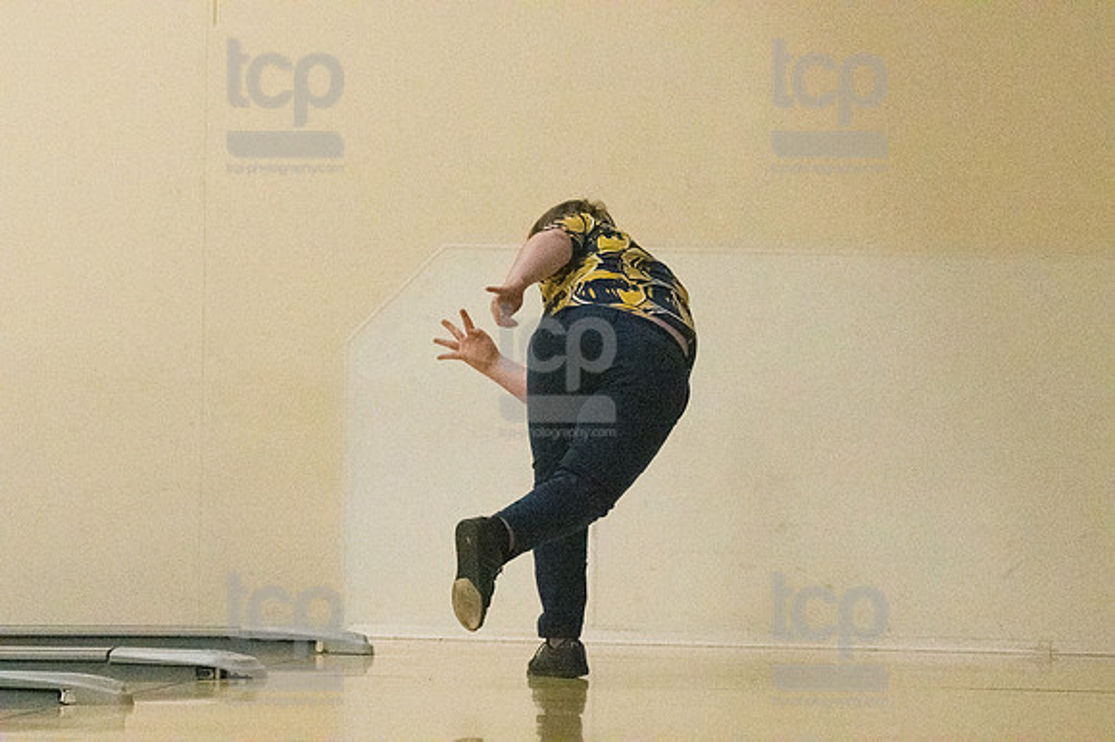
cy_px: 371
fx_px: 6036
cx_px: 558
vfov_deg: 7.0
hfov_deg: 10.6
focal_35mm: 195
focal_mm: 130
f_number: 4.5
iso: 10000
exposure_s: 1/1250
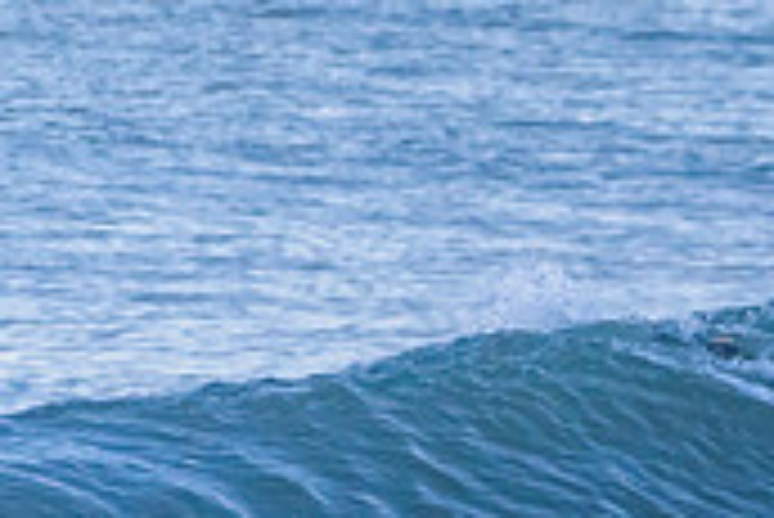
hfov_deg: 1.0
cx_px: 1027
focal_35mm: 2051
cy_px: 463
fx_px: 44133
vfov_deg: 0.7
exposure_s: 1/2000
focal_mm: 500
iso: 900
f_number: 5.6
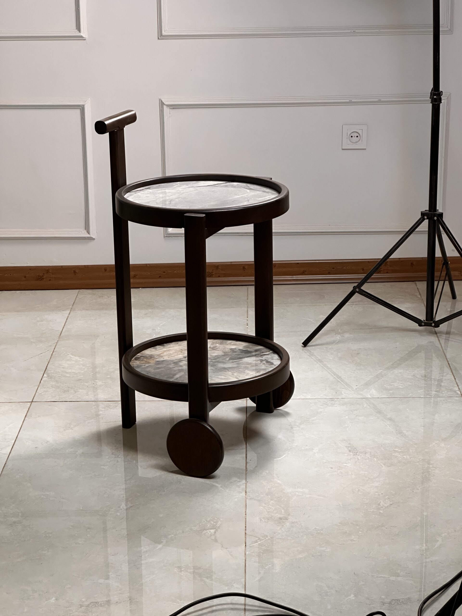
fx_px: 1370
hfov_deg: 19.1
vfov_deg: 25.3
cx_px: 231
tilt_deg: -16.3
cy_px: 308
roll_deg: +1.1
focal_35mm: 77
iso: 125
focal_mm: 9
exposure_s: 1/100
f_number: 2.8
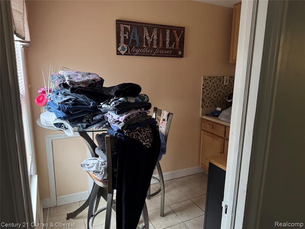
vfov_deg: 56.8
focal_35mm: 24
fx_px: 211
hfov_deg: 71.6
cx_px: 152
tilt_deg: -10.6
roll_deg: -1.9
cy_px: 114
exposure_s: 1/40
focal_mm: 6.76
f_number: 1.78
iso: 800
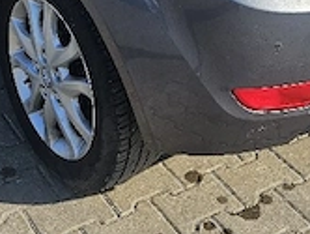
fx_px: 744
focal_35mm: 83
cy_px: -112
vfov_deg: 16.3
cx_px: 144
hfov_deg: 23.5
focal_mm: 5.4
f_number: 1.8
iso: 25
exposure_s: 1/1250
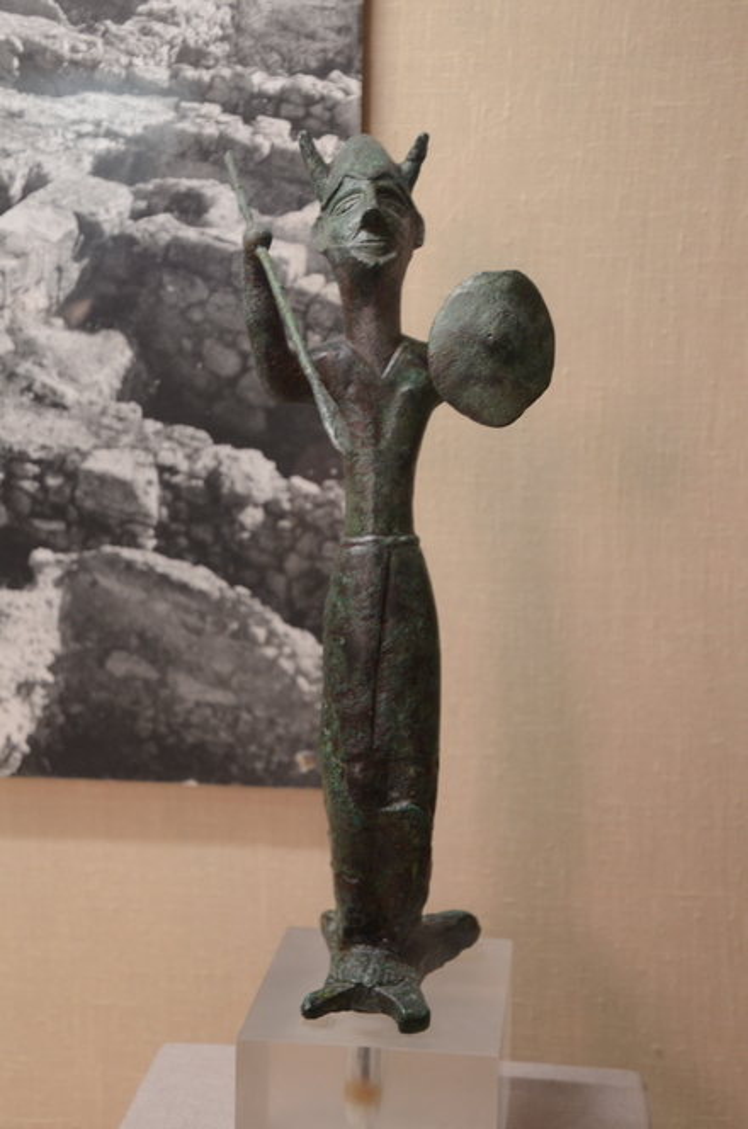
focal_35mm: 66
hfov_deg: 20.5
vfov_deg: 30.6
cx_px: 374
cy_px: 564
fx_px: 2065
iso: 1000
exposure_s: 1/30
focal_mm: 44
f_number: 4.8
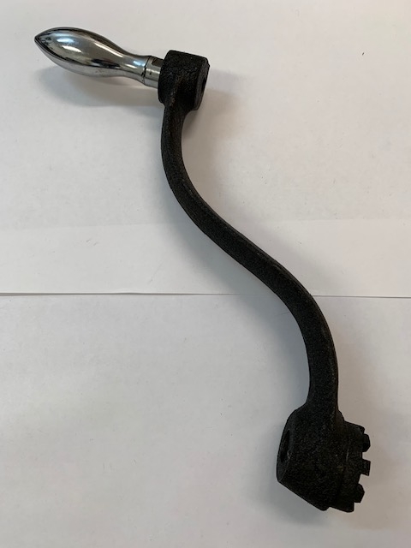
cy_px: 274
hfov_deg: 53.1
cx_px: 206
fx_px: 412
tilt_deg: -78.5
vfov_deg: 67.3
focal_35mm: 26
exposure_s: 1/100
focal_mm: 4.25
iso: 50
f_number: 1.8
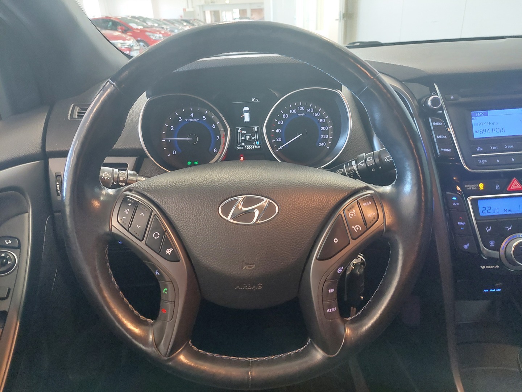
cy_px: 196
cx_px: 261
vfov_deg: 54.9
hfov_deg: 69.4
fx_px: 377
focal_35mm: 25
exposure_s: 1/25
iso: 500
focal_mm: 5.23
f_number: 1.8
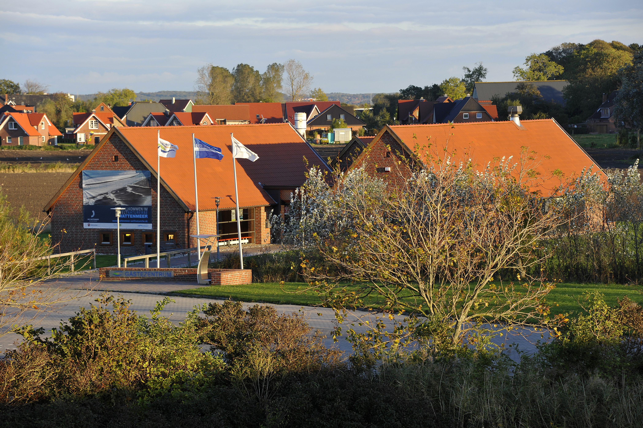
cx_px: 322
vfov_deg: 8.6
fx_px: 2856
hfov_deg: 12.8
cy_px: 214
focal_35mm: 160
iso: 640
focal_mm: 160
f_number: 8
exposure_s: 1/250
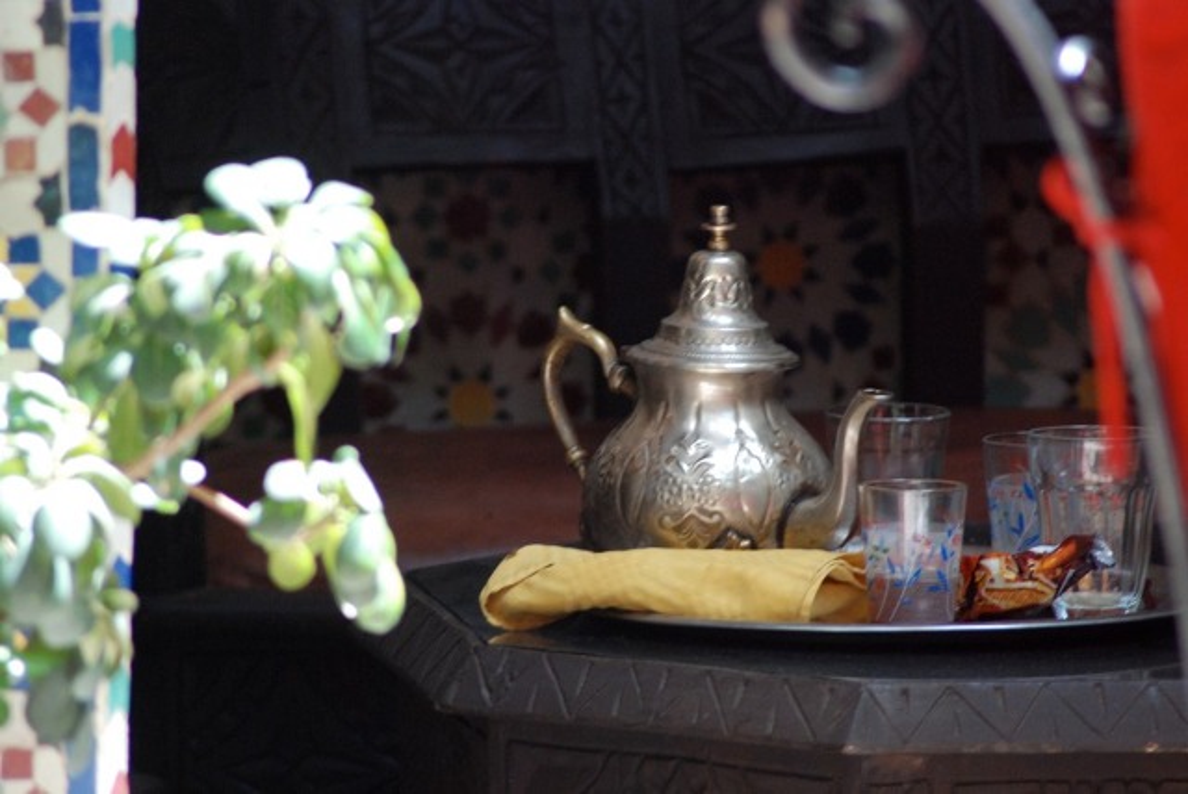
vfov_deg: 3.1
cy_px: 397
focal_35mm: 450
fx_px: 14863
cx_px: 594
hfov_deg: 4.6
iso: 800
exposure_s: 1/160
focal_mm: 300
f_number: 6
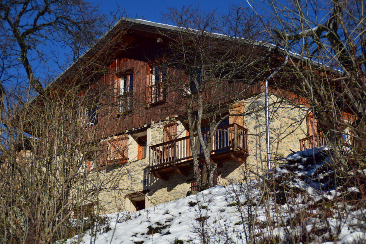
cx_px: 183
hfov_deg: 22.6
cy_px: 122
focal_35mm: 90
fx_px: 915
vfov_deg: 15.2
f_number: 5
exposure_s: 1/2500
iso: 100
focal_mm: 60
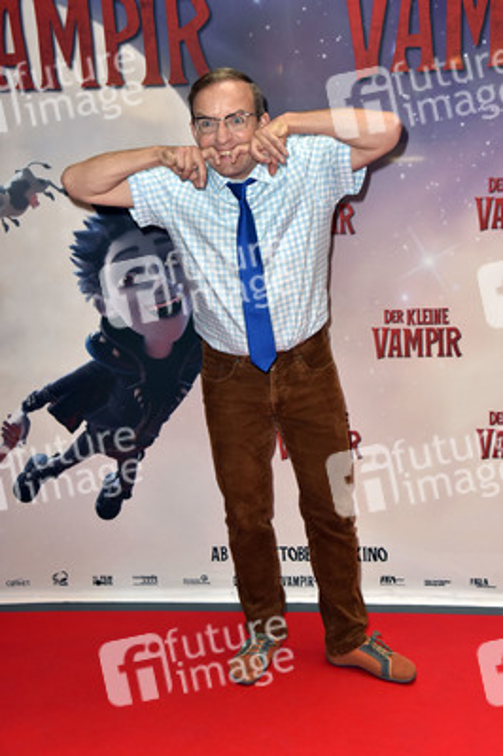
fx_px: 840
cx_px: 252
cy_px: 378
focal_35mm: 40
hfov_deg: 33.3
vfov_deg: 48.5
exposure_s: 1/100
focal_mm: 40
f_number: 5.6
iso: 1250
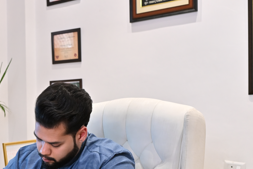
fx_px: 520
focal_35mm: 74
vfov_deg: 18.1
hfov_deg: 26.1
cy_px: 153
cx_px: 7
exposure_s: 1/125
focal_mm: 35
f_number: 4.5
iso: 1000
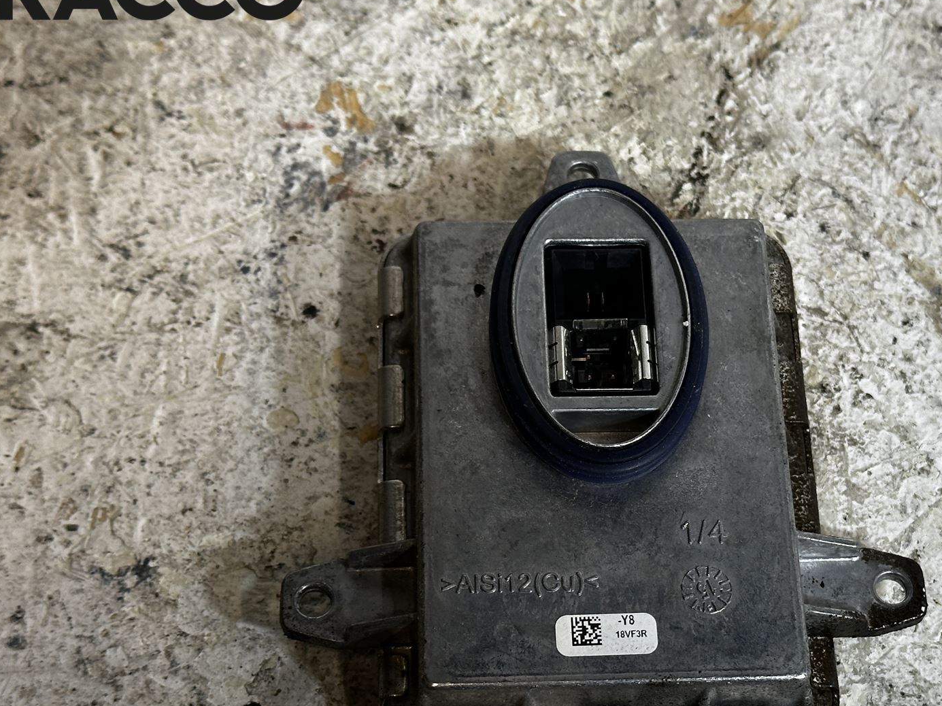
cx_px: 584
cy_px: 469
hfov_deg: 27.3
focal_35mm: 71
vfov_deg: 20.6
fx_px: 1932
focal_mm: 6.86
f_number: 1.78
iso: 64
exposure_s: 1/100
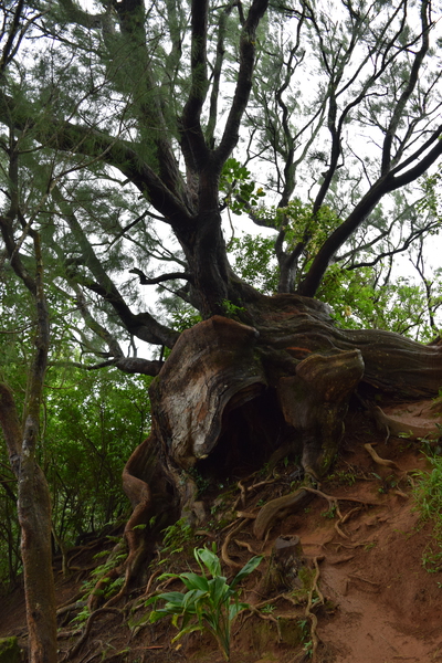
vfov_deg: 61.9
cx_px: 221
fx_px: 552
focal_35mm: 30
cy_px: 332
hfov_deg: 43.6
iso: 400
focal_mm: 20
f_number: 5
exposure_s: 1/100
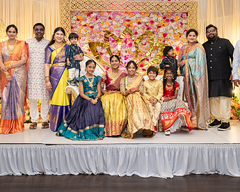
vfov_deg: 33.3
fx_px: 320
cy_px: 72
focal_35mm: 45
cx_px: 125
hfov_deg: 41.1
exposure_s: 1/160
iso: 1600
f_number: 4.5
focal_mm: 28.5
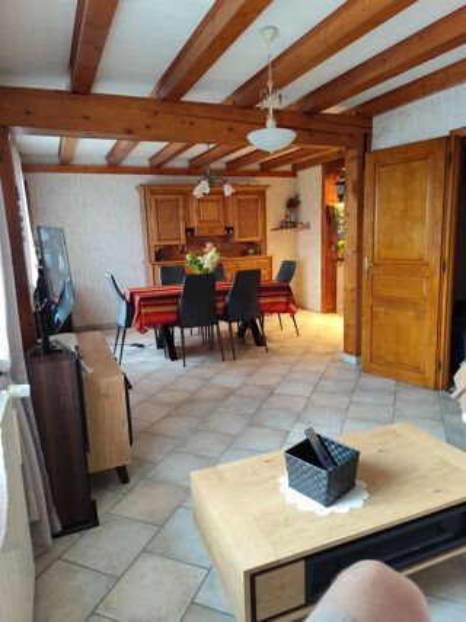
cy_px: 311
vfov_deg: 73.9
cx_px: 233
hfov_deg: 58.9
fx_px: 413
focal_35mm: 23
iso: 1000
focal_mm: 6.19
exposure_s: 1/33.3
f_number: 1.65
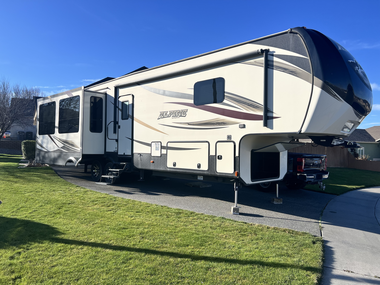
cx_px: 190
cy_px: 142
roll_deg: -0.3
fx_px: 285
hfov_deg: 67.3
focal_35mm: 26
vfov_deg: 53.1
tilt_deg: +0.7
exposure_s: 1/5076
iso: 50
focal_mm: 5.7
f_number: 1.5
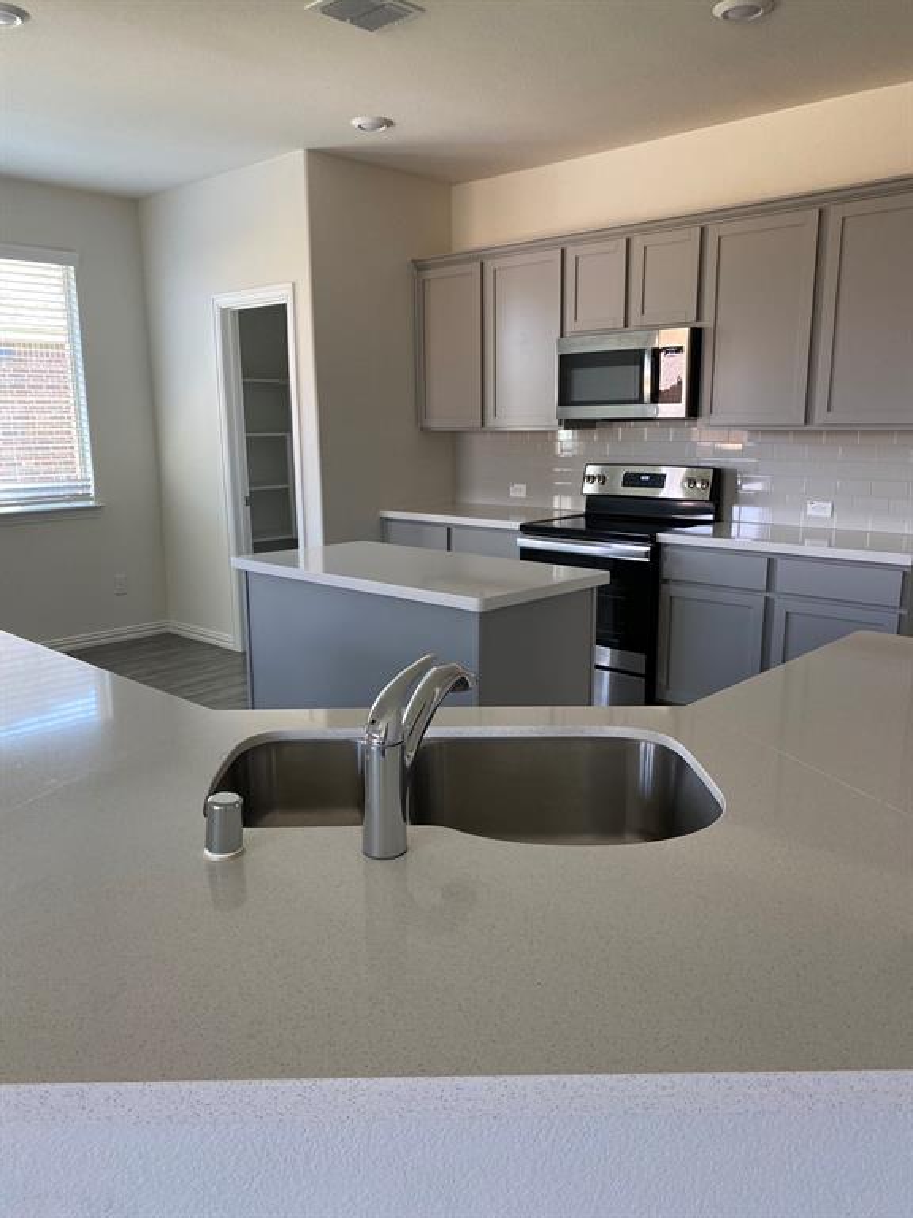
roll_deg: +0.1
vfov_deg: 67.3
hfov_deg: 53.1
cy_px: 609
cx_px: 456
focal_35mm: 26
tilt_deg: -10.3
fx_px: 914
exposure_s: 1/120
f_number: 1.8
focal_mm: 4.25
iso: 125
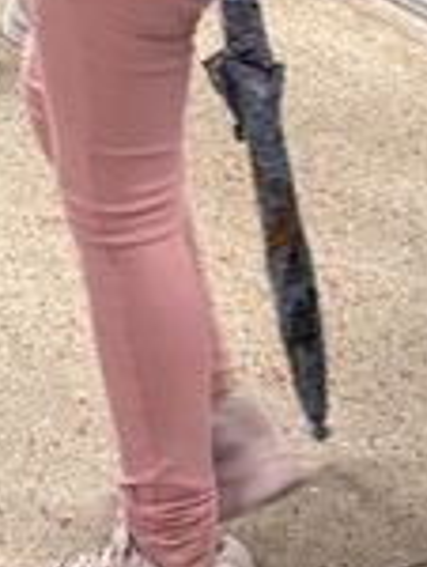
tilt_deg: -11.7
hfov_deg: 8.2
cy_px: -480
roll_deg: -0.7
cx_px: -196
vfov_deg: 10.4
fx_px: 2903
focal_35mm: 177
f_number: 1.5
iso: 100
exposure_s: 1/60
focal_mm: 5.7
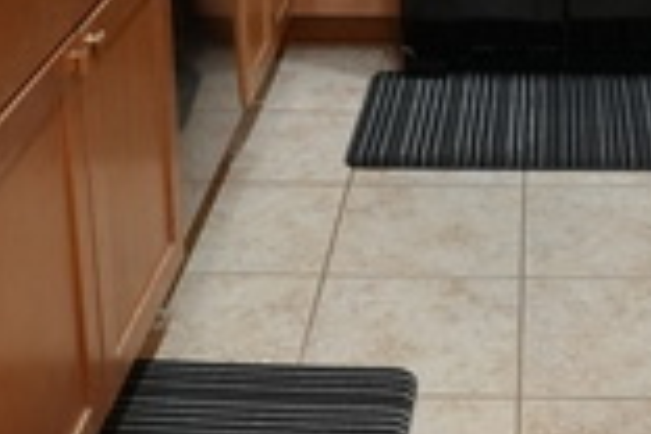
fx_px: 1392
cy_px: -179
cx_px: 540
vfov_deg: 16.4
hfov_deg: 25.8
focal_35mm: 77
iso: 5000
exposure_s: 1/160
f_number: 4
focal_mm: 16
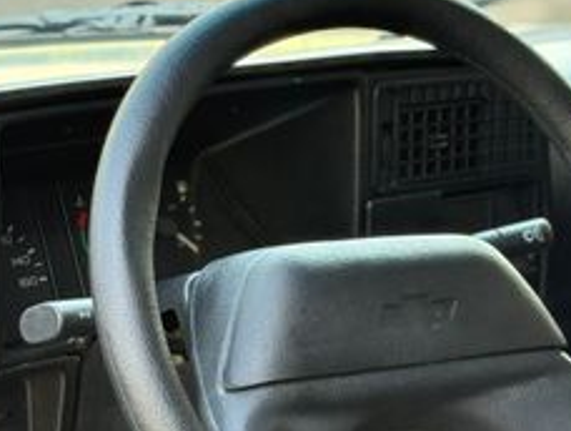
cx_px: 396
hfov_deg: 19.7
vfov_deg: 14.9
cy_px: 323
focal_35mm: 99
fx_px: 1636
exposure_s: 1/104
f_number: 1.78
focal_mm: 6.76
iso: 200
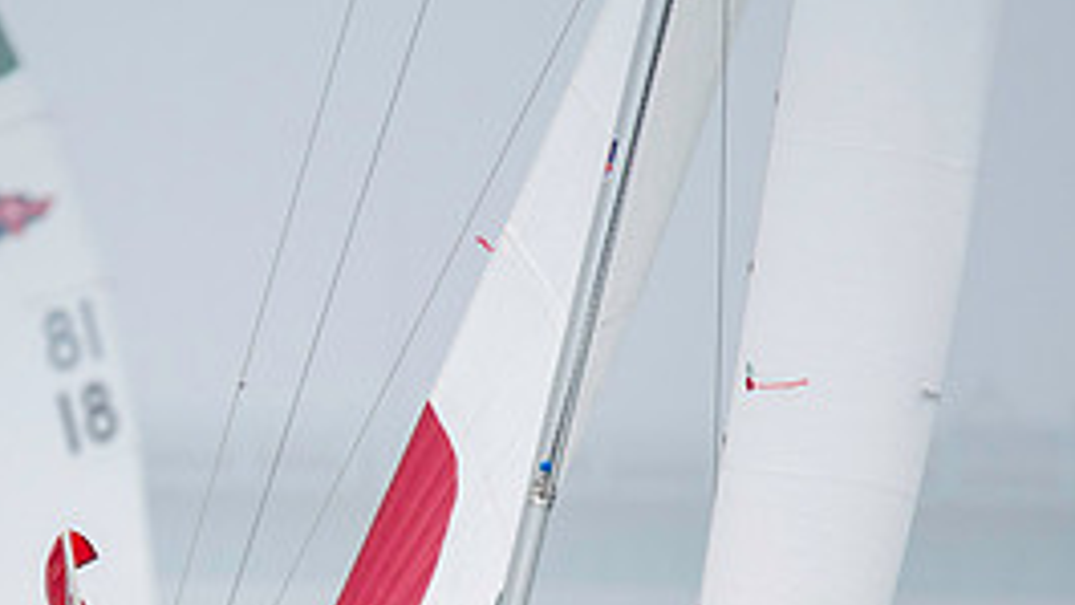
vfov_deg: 1.2
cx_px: 28
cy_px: 774
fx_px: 29955
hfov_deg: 2.1
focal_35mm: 1051
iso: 250
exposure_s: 1/3200
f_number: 4
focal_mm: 300
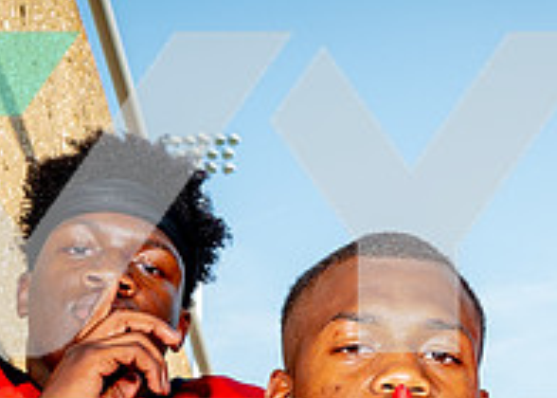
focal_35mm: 100
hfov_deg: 19.8
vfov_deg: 13.6
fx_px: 1582
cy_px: 583
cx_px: 410
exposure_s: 1/125
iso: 200
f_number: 8
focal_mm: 24
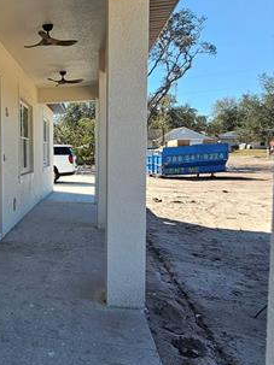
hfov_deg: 37.2
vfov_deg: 55.4
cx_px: -14
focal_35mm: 33
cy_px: 184
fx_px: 349
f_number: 2.2
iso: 50
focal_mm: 2.2
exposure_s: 1/917
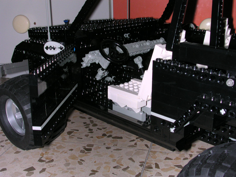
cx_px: 118
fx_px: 334
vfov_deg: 29.7
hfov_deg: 38.9
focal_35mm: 49
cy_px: 88
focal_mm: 7.5
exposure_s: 1/60
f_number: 5.2
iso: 100
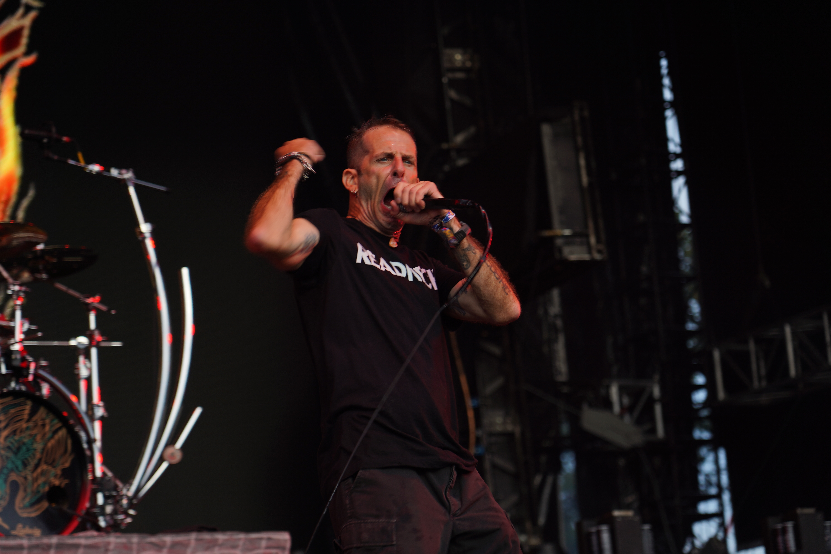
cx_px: 416
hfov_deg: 19.5
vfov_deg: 13.0
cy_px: 277
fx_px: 2424
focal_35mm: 105
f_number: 4
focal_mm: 105
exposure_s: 1/125
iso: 125
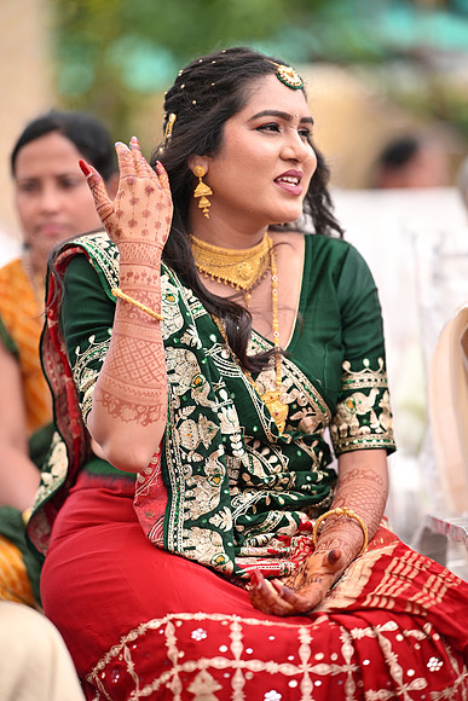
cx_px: 234
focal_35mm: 135
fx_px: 2631
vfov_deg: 15.2
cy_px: 350
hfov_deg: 10.2
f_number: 1.8
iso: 80
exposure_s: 1/640
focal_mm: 135
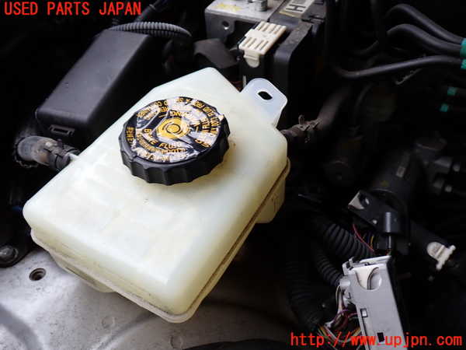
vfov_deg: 44.2
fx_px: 431
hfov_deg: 56.8
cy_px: 175
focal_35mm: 32
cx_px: 233
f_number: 2.4
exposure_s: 1/100
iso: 100
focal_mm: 5.79
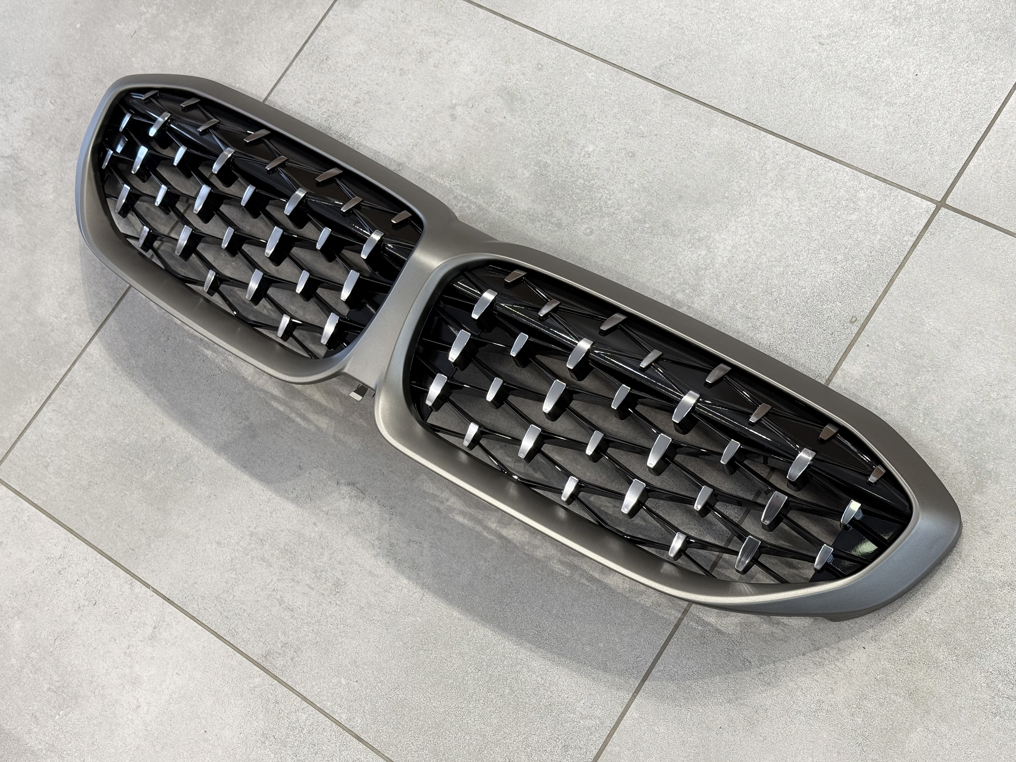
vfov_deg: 30.3
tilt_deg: -63.6
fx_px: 1409
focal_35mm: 48
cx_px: 508
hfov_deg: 39.7
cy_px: 381
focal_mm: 6.76
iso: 64
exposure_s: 1/100
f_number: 1.78
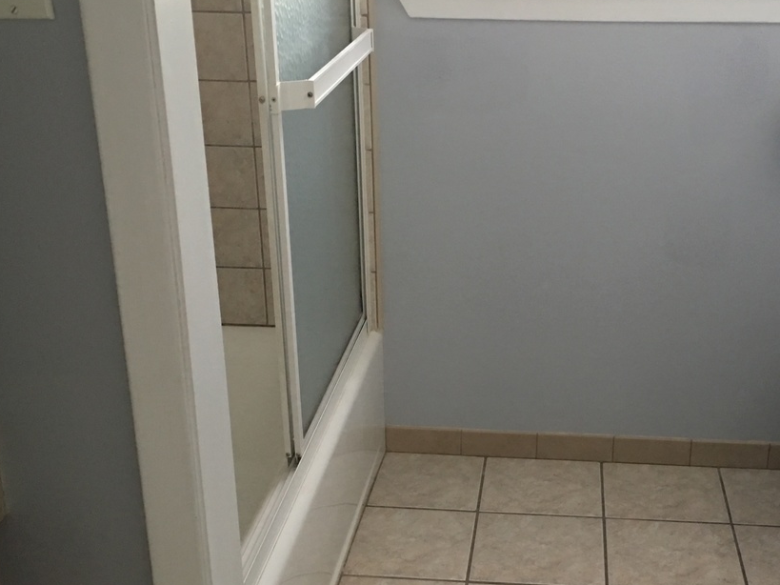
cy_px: 380
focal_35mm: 51
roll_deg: +0.5
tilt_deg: -21.1
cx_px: 490
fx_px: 1149
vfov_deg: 28.4
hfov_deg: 37.3
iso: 100
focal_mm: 4.15
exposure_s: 1/10
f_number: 2.2
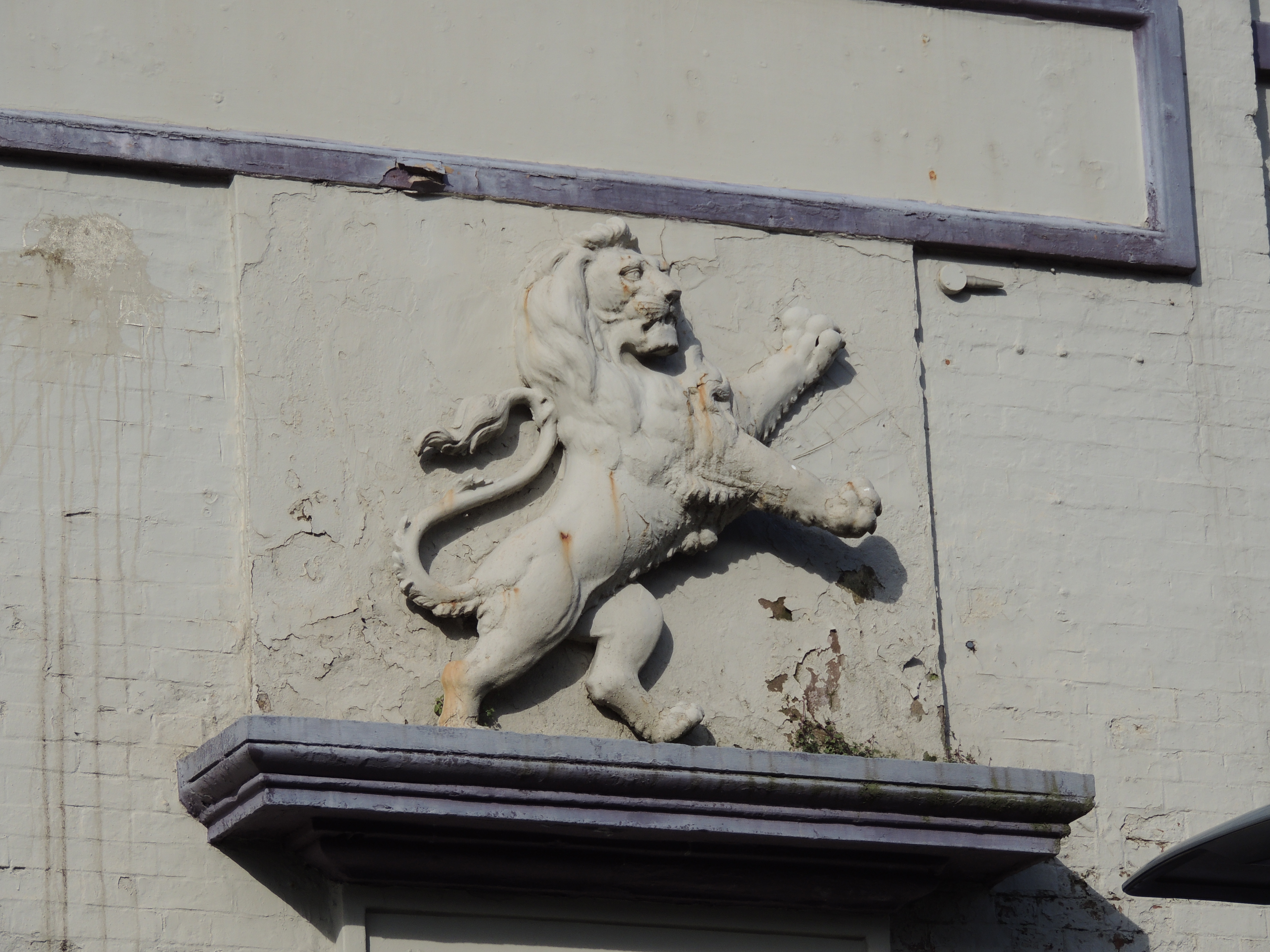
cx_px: 635
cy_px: 476
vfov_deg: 8.0
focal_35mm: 185
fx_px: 6787
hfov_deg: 10.7
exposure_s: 1/500
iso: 110
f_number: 4.6
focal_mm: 33
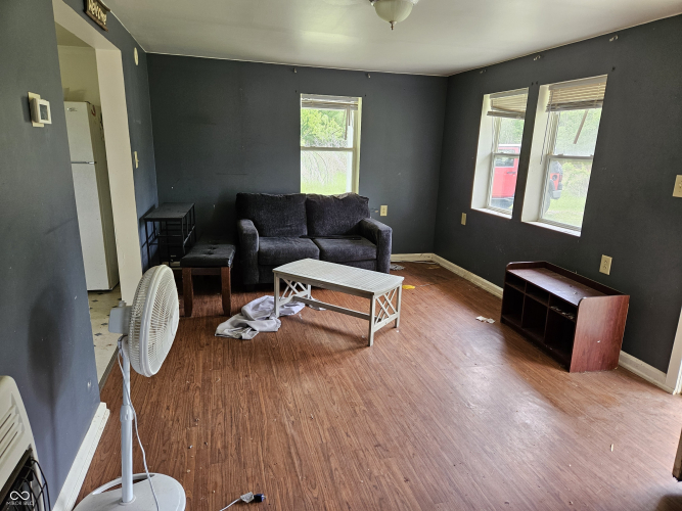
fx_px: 453
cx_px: 341
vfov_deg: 58.9
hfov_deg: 73.9
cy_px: 256
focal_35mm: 23
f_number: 1.8
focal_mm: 5.4
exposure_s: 1/120
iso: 160
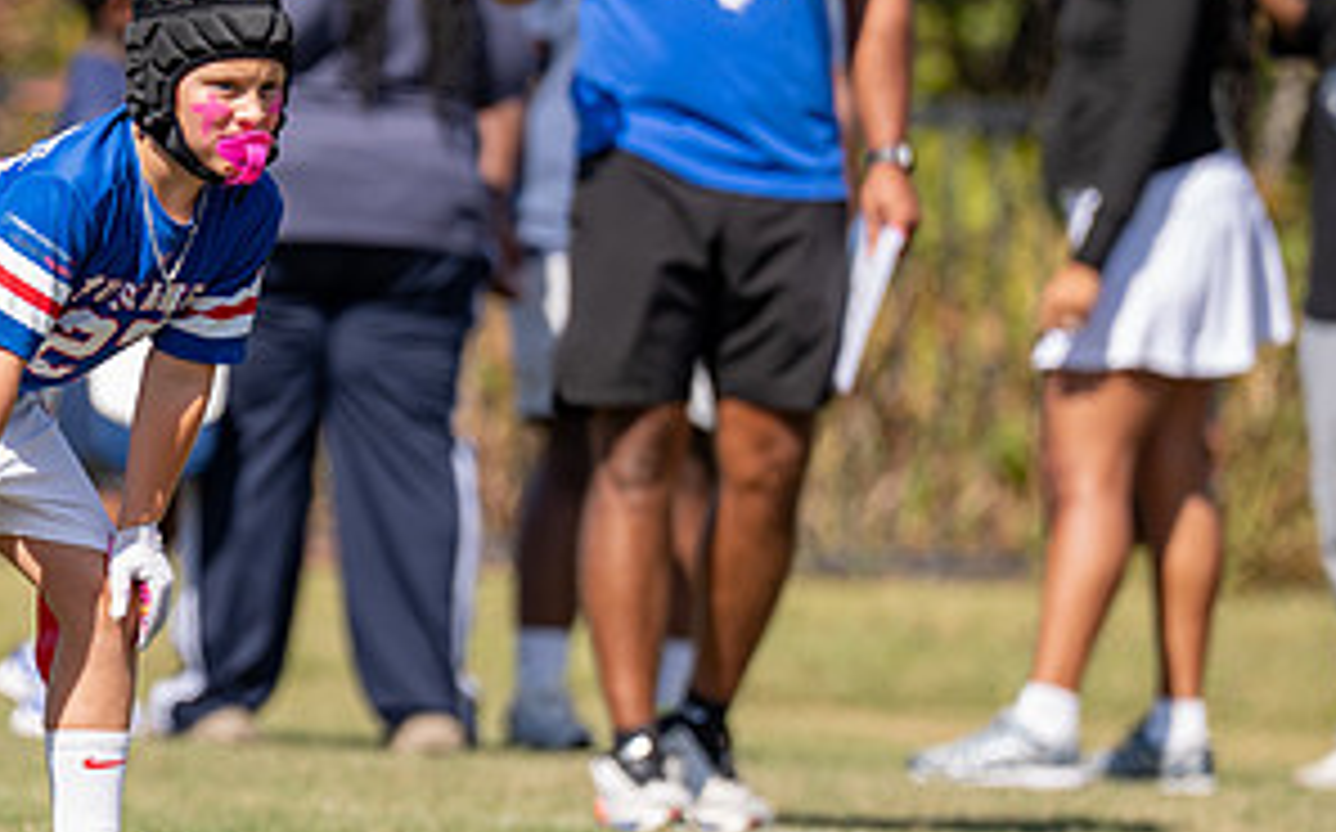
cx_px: 204
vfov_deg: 2.2
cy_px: 417
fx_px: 22007
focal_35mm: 605
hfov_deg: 3.5
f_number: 2.8
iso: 100
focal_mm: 200
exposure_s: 1/1250
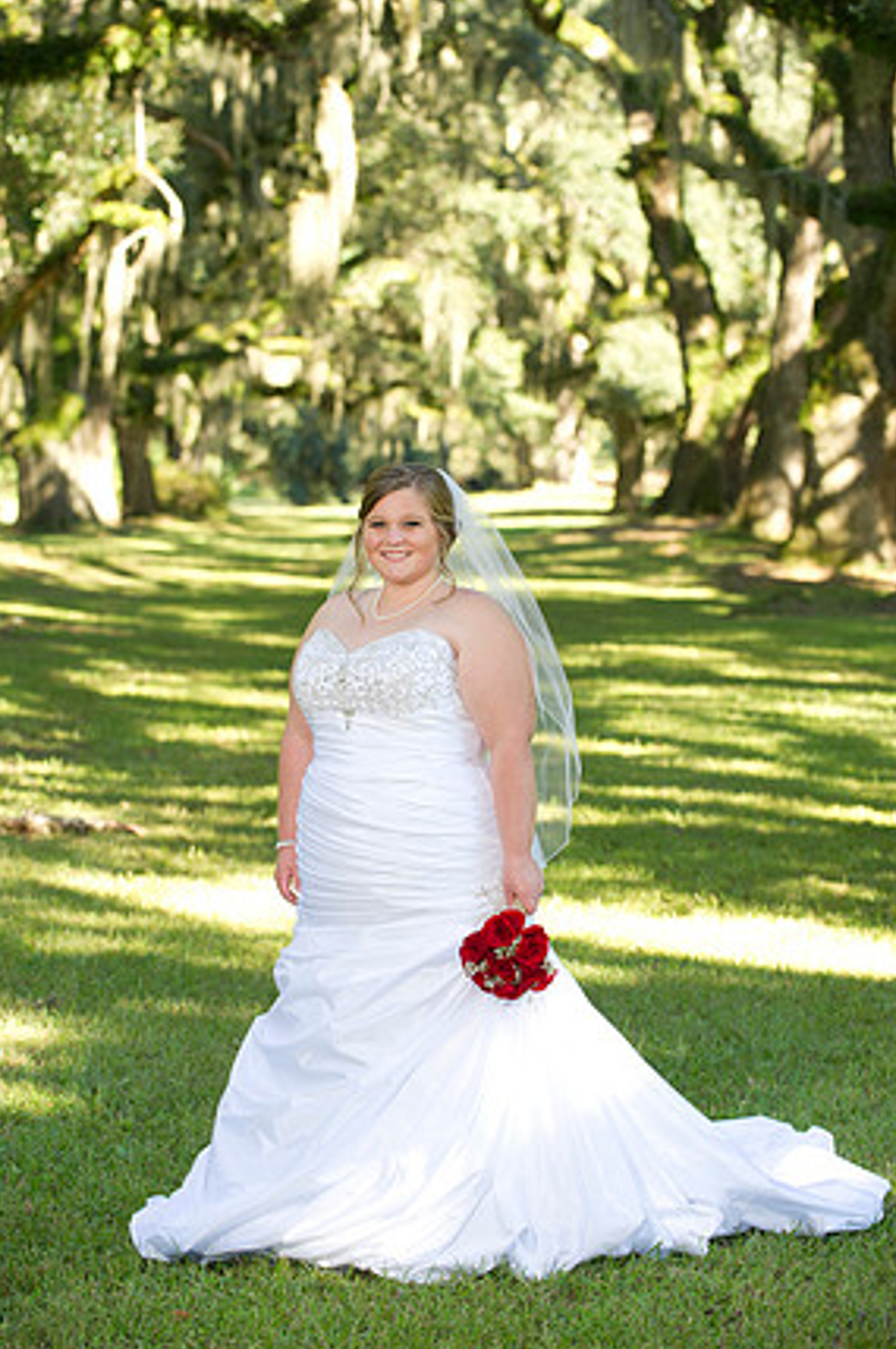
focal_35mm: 107
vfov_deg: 19.1
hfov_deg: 12.8
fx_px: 4004
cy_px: 670
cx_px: 439
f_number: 4
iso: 400
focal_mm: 102
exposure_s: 1/125
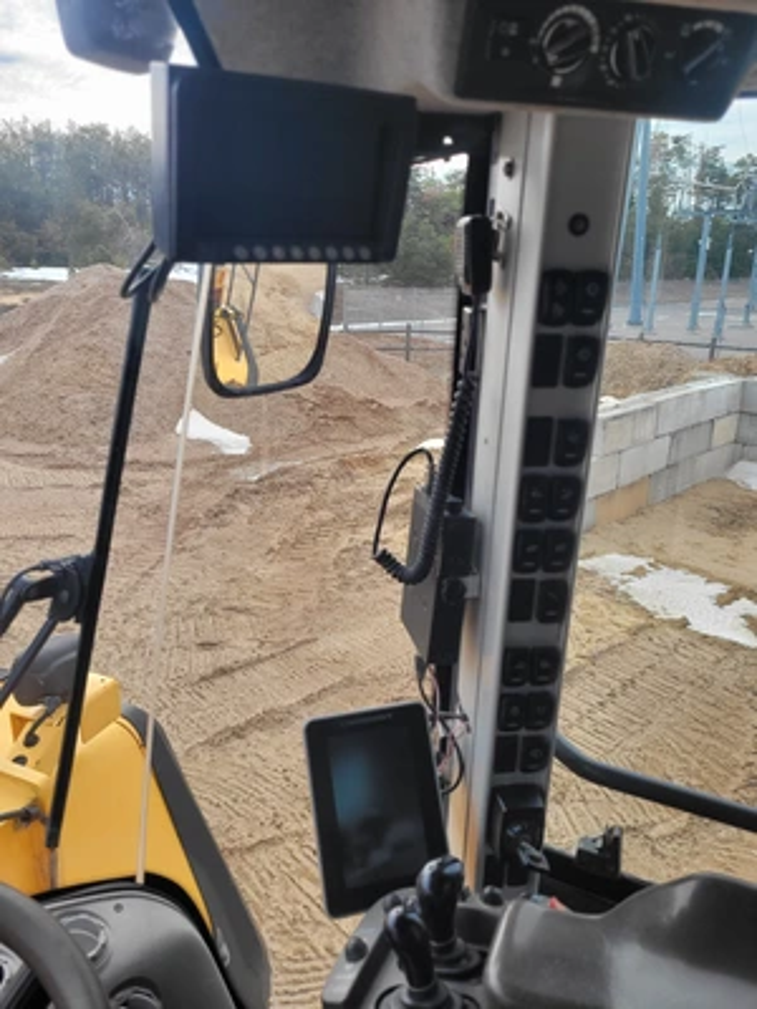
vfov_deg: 67.3
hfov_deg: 53.1
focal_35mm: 26
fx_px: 758
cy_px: 504
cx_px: 378
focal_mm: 5.4
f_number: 1.8
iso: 40
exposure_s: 1/588
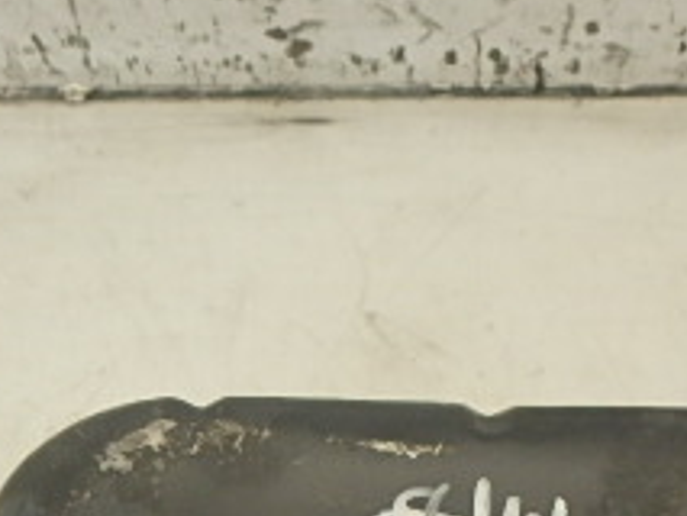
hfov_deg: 30.7
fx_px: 1251
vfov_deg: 20.4
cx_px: 364
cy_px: 748
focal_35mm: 63
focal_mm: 3.7
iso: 200
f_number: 3.5
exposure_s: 1/50
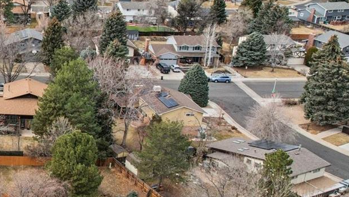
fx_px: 555
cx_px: -84
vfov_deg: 20.1
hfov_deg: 29.3
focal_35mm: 60
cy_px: 91
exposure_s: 1/1500
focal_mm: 8.4
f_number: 2.8
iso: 160
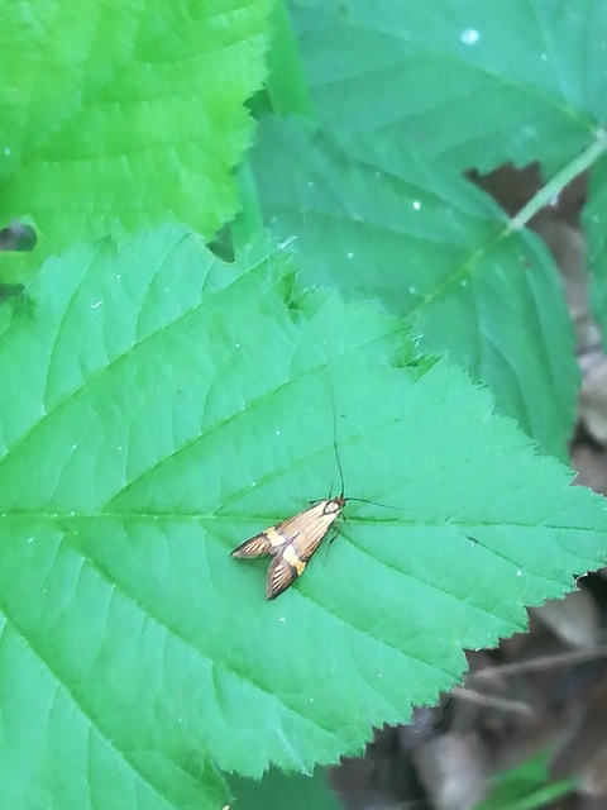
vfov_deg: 20.0
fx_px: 2291
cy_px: 405
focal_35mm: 98
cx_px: 304
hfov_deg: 15.1
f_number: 2.2
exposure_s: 1/33.3
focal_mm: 3.83
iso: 100
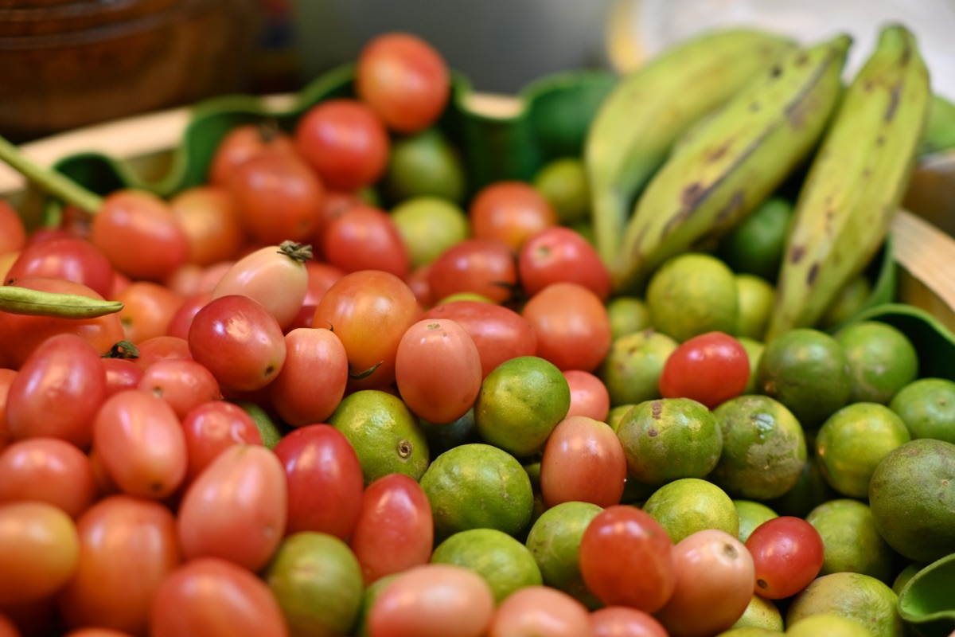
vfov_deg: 16.3
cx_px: 478
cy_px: 318
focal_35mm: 84
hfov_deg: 24.2
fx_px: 2228
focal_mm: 56
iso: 100
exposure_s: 1/1600
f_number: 1.4
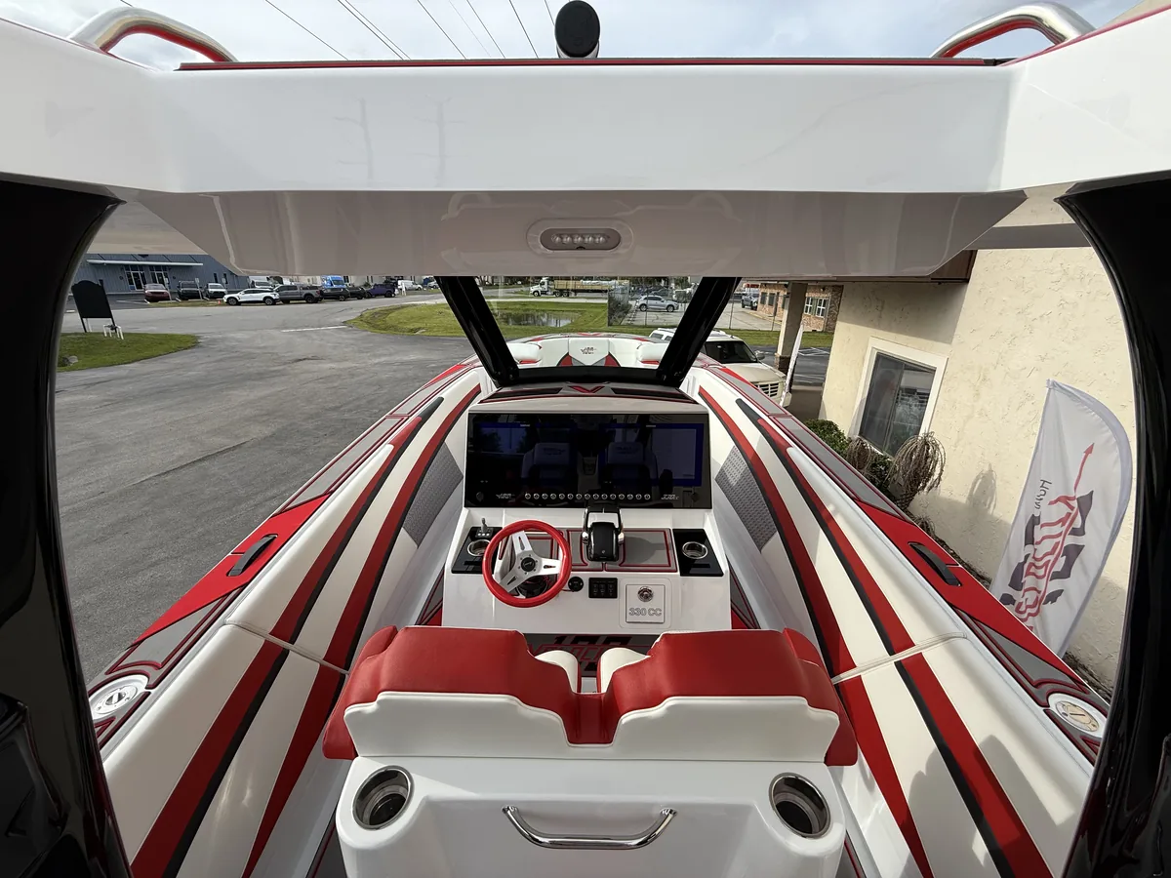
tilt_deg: -18.7
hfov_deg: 102.1
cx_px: 586
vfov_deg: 85.7
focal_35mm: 14
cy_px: 439
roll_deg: -1.7
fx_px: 474
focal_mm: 2.22
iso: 50
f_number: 2.2
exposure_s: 1/1033
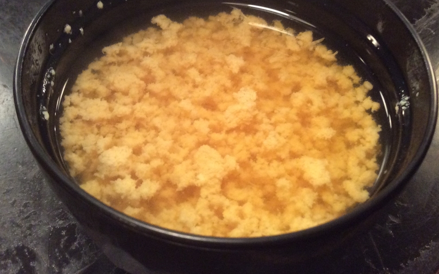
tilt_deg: -51.3
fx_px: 515
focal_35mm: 43
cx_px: 228
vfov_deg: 29.8
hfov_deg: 46.2
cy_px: 113
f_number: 2.4
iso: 320
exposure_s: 1/20
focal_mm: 3.3
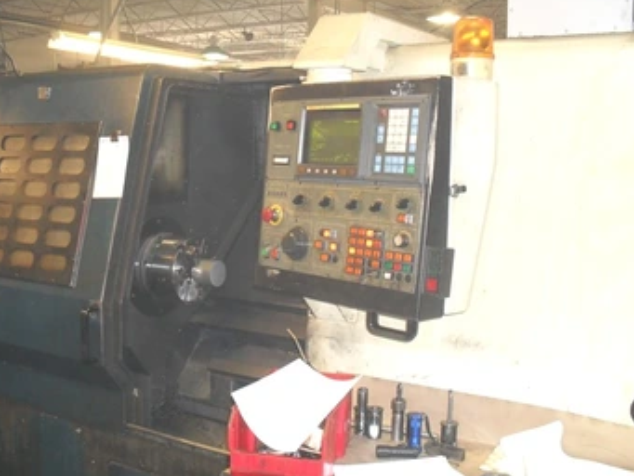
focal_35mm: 41
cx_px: 270
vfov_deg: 35.2
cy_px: 236
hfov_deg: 45.6
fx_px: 751
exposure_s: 1/45
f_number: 3.2
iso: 200
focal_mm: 6.3
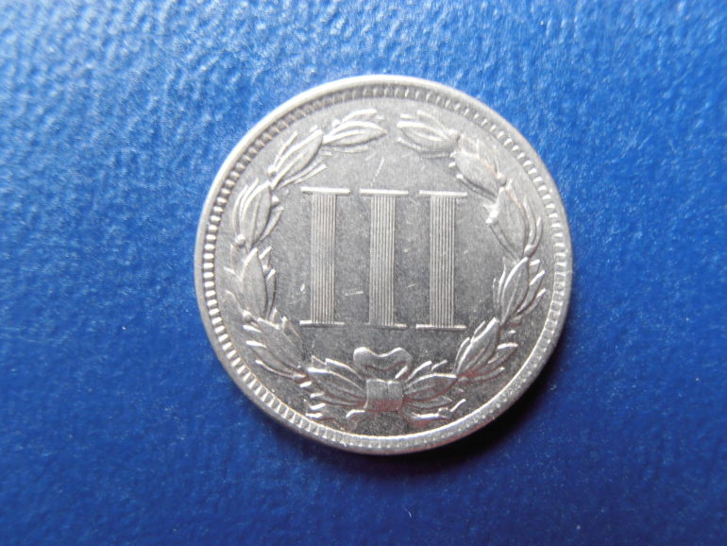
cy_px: 273
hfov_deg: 50.1
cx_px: 364
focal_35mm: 37
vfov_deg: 38.7
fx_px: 777
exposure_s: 1/8
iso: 125
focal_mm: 6.61
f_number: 3.9
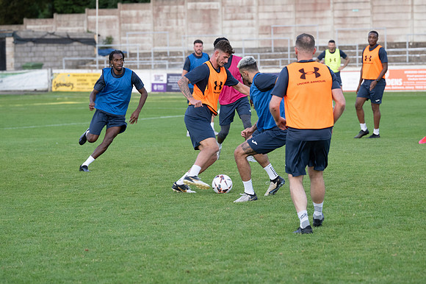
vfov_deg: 9.7
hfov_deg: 14.5
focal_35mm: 142
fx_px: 1679
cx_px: 213
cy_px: 142
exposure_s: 1/250
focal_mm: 95
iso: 1000
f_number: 3.2
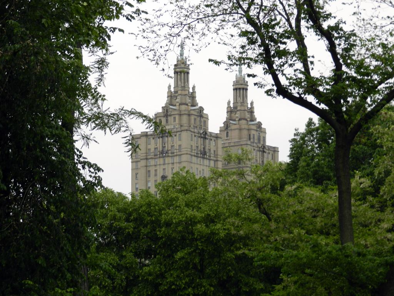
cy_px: 148
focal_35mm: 145
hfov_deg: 13.6
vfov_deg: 10.2
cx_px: 197
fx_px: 1650
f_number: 5.1
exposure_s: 1/100
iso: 160
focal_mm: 25.7
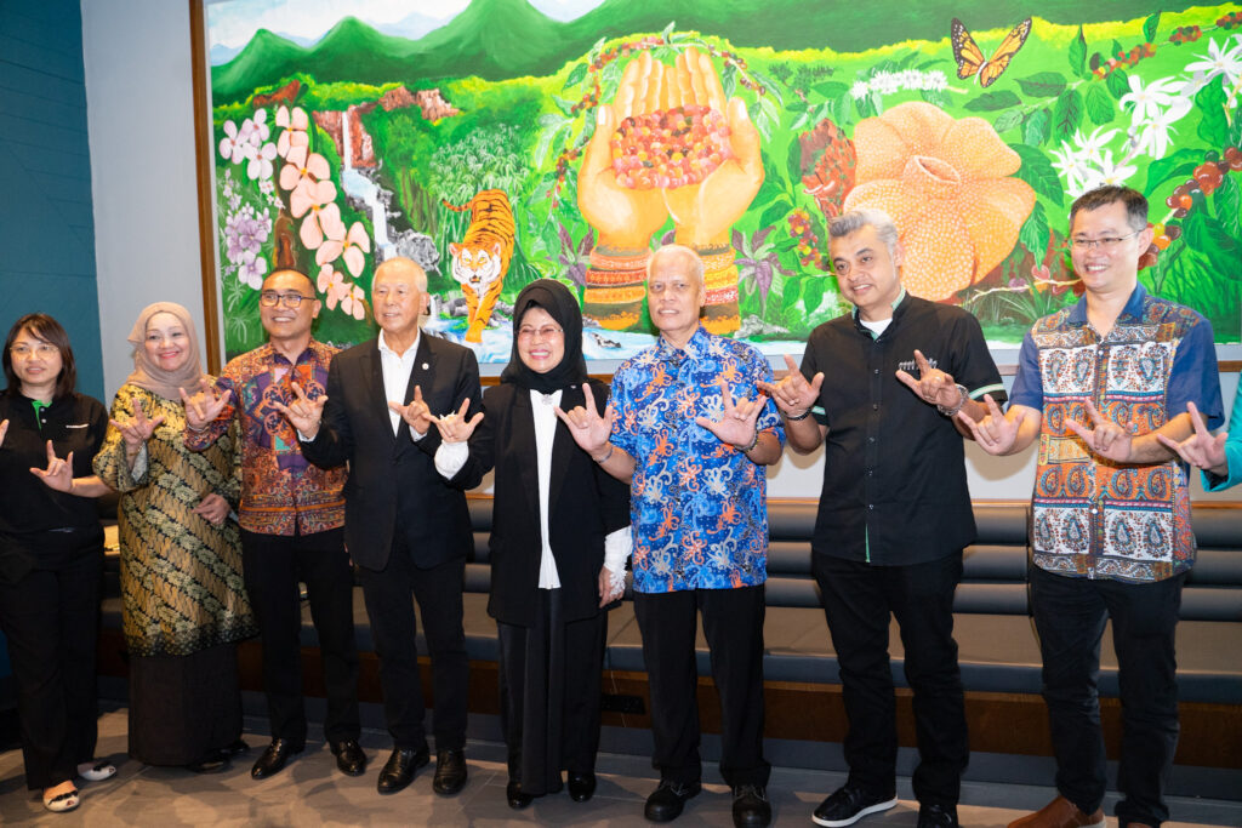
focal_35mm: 28
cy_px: 414
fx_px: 966
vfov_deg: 46.4
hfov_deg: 65.5
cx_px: 621
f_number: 4
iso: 3200
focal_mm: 28
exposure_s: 1/125
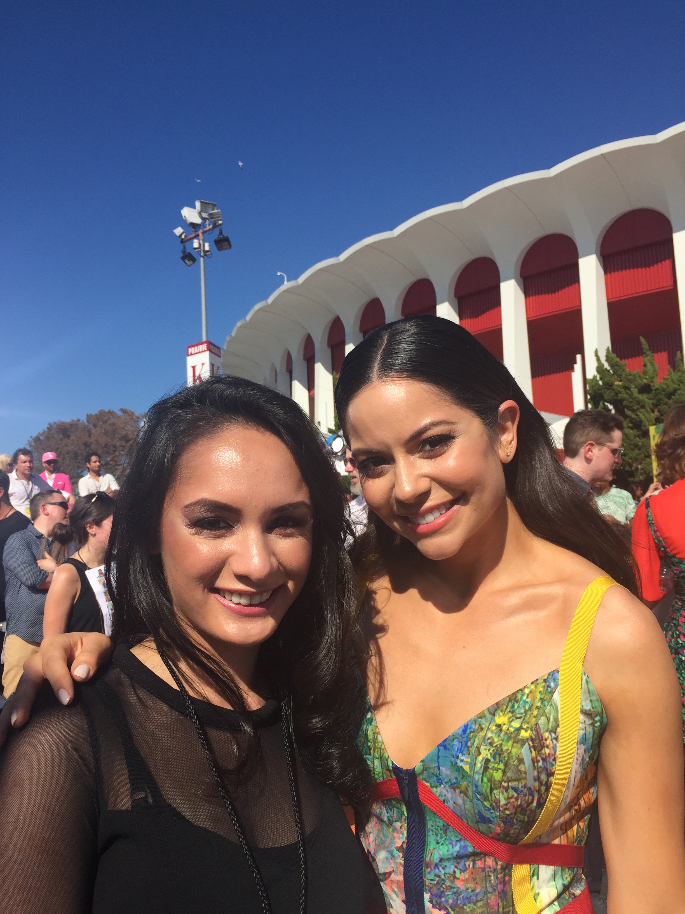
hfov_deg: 48.2
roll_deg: +2.3
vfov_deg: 61.7
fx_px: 765
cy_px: 457
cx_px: 342
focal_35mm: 29
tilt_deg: +5.6
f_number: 2.2
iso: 32
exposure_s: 1/2639
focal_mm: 4.15
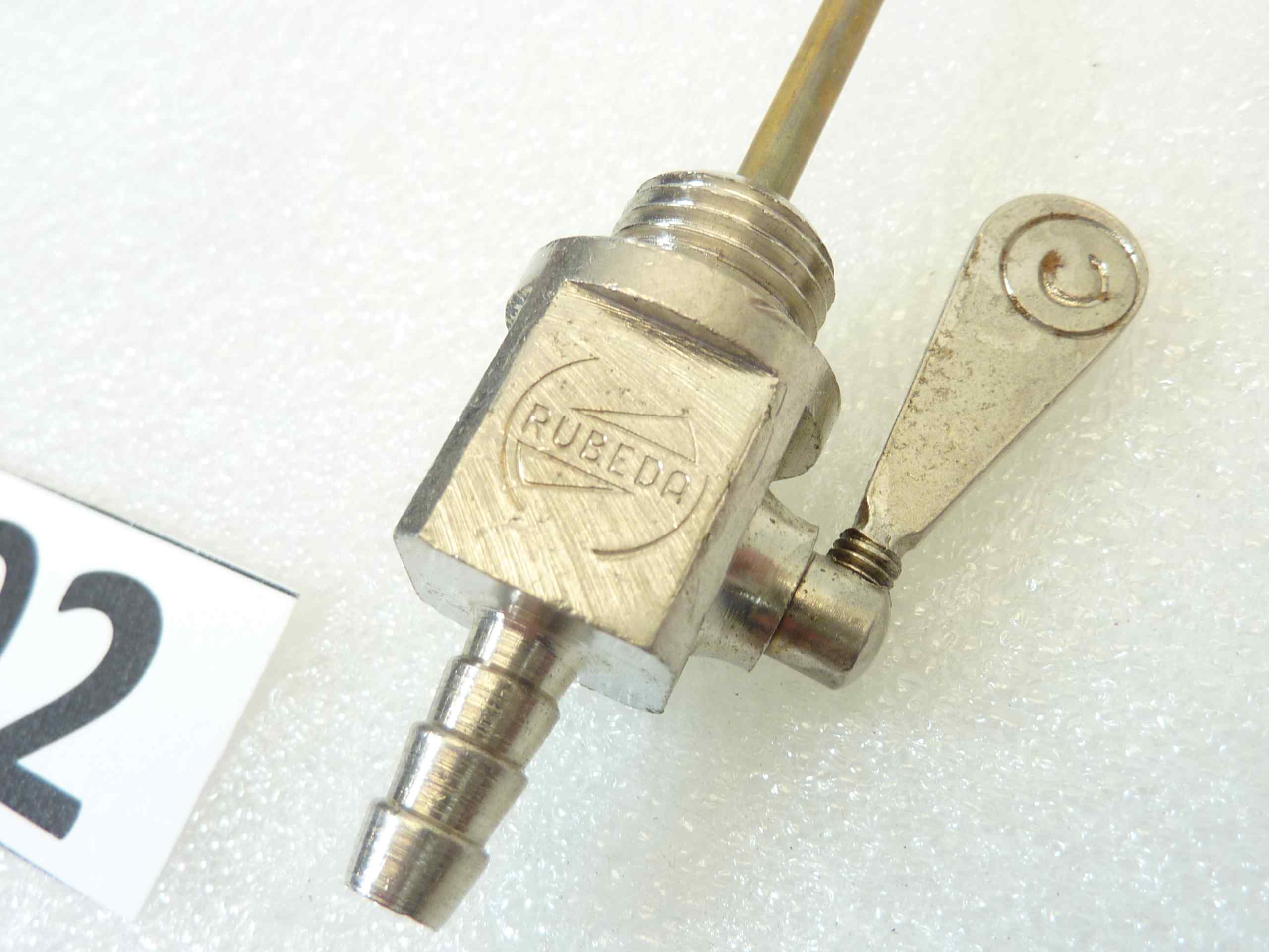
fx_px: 1246
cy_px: 476
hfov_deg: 54.0
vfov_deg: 41.8
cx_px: 634
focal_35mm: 34
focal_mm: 4.1
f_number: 3.3
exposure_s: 1/20
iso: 80
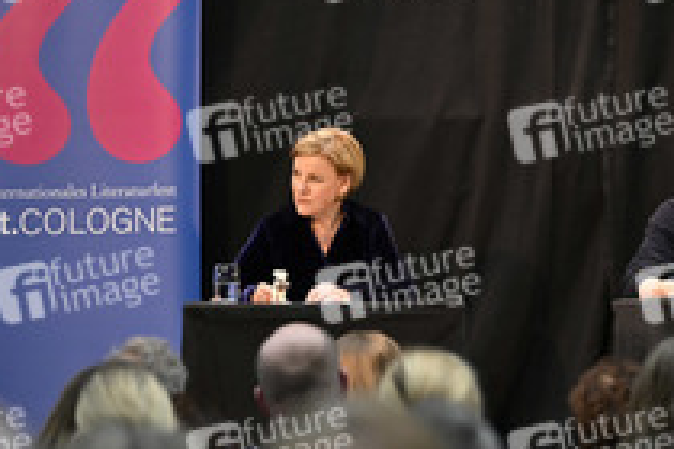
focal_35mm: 262
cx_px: 634
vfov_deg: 5.2
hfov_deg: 7.8
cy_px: 205
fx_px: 4905
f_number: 2.8
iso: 800
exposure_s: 1/400
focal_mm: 122
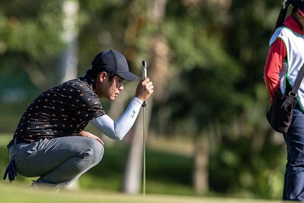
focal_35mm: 560
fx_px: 4727
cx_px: 169
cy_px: 92
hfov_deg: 3.7
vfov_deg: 2.5
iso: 500
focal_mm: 400
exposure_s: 1/2500
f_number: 4.5
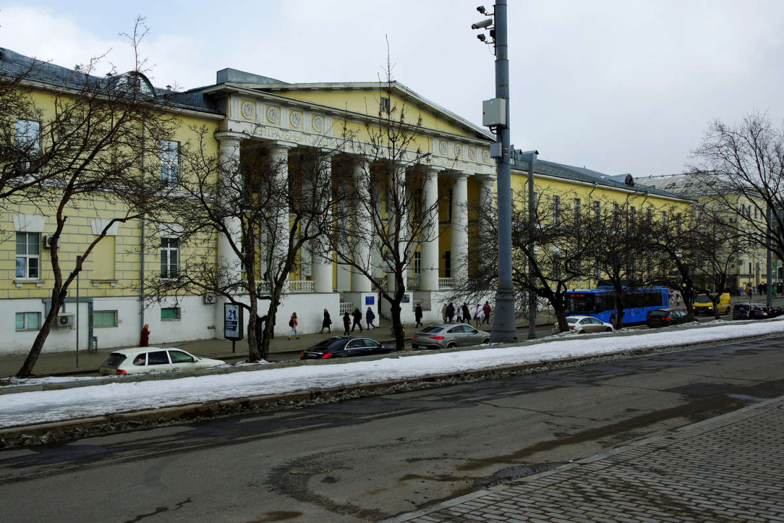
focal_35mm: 39
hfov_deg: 49.6
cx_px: 392
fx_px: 849
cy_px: 262
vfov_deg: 34.2
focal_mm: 26
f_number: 8
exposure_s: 1/200
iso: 100
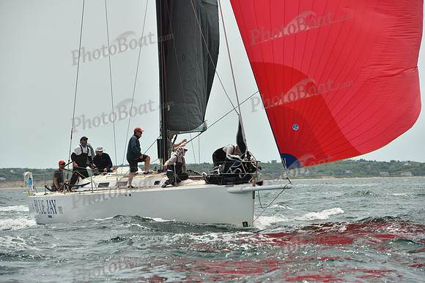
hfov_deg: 10.3
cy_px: 142
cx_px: 212
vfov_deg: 6.9
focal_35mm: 200
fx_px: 2362
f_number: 9
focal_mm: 200
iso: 320
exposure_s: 1/1250
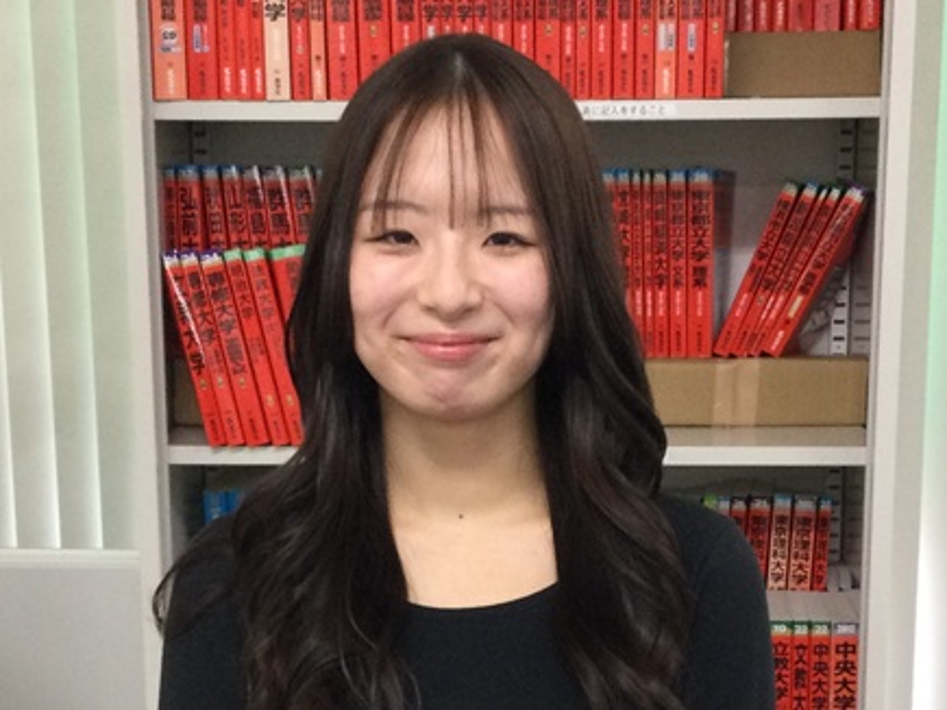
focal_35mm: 31
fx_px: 848
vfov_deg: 45.4
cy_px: 355
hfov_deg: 58.4
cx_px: 474
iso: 125
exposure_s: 1/30
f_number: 2.4
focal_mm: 3.3
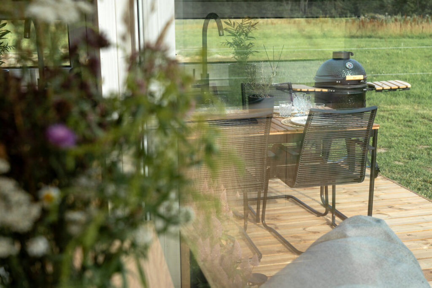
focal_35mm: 44
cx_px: 216
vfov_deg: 30.5
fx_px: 528
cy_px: 144
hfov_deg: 44.5
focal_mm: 44
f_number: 5
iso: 640
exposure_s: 1/1000
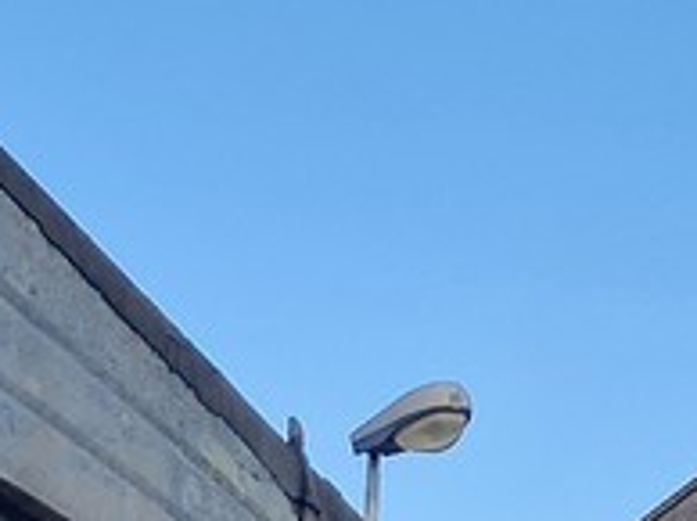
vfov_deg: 8.4
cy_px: 1473
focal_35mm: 152
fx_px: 3057
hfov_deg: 11.3
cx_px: -844
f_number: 1.8
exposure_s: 1/538
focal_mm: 5.4
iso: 50
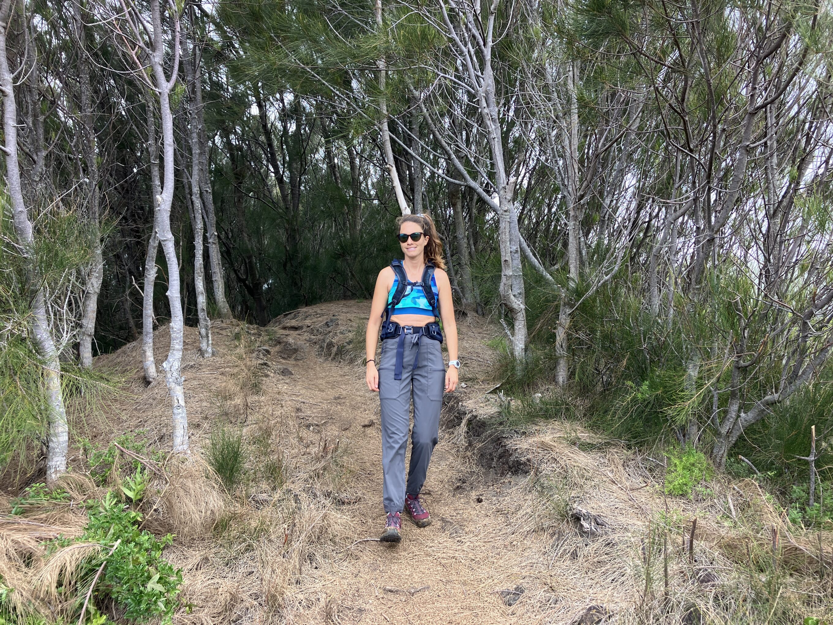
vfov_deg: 49.7
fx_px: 674
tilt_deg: +7.4
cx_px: 416
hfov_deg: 63.4
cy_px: 312
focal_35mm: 28
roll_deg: -2.0
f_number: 1.8
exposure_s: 1/122
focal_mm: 3.99
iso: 25
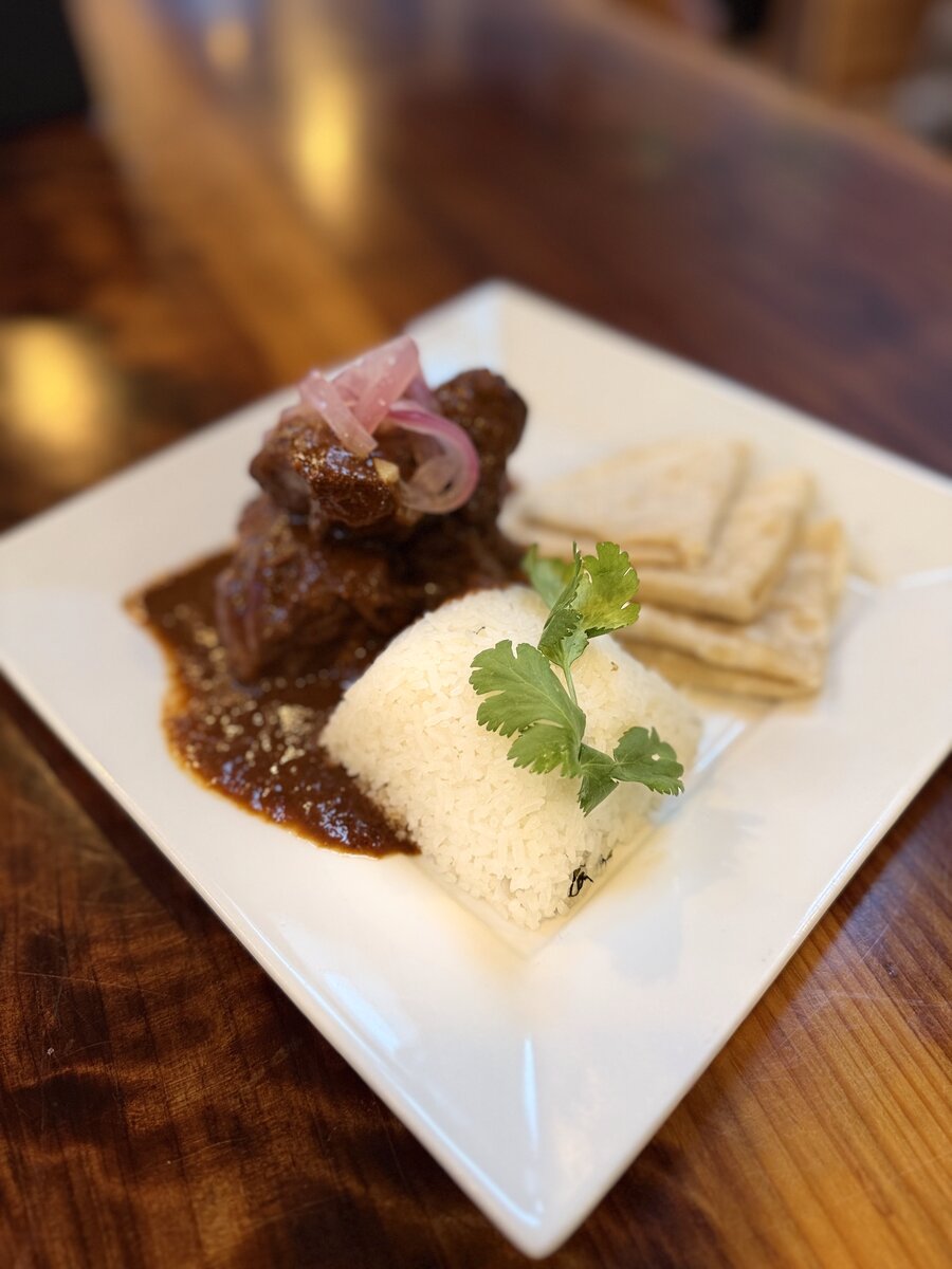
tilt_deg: -44.7
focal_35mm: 24
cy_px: 634
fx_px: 880
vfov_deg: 71.6
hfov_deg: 56.8
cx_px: 476
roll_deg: +1.2
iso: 200
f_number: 1.78
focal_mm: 6.76
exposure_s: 1/60
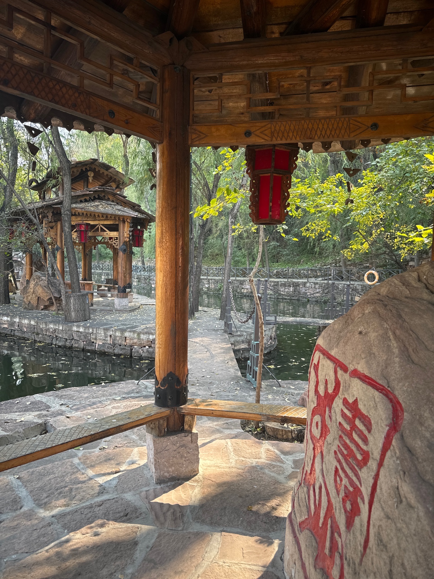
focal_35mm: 24
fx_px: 401
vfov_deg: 71.6
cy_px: 290
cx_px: 217
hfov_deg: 56.8
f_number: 1.78
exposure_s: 1/138
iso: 64
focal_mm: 6.76
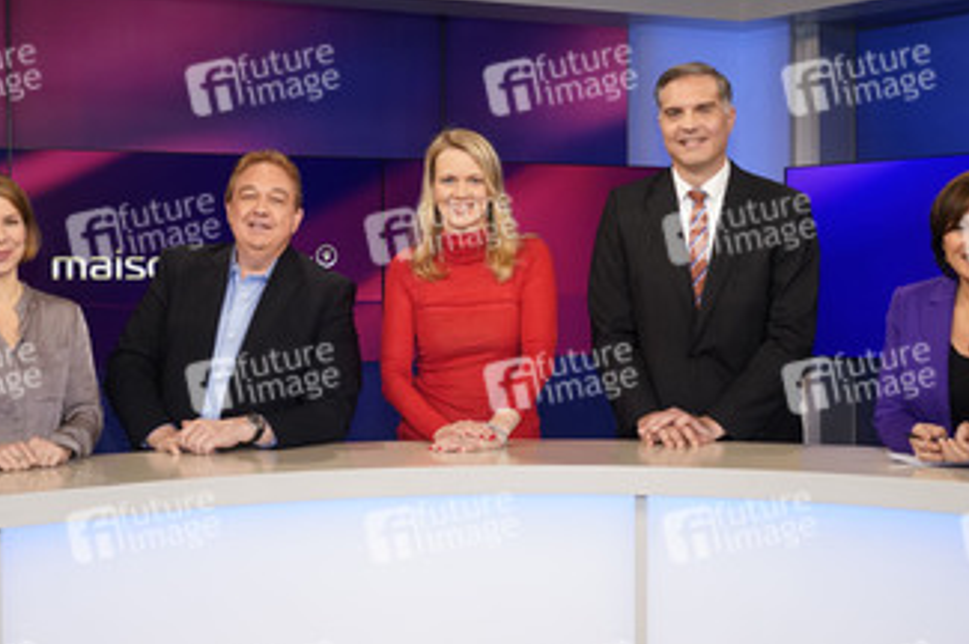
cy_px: 304
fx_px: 1156
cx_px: 482
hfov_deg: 45.5
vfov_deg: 31.1
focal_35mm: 43
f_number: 5
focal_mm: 31
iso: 2000
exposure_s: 1/125
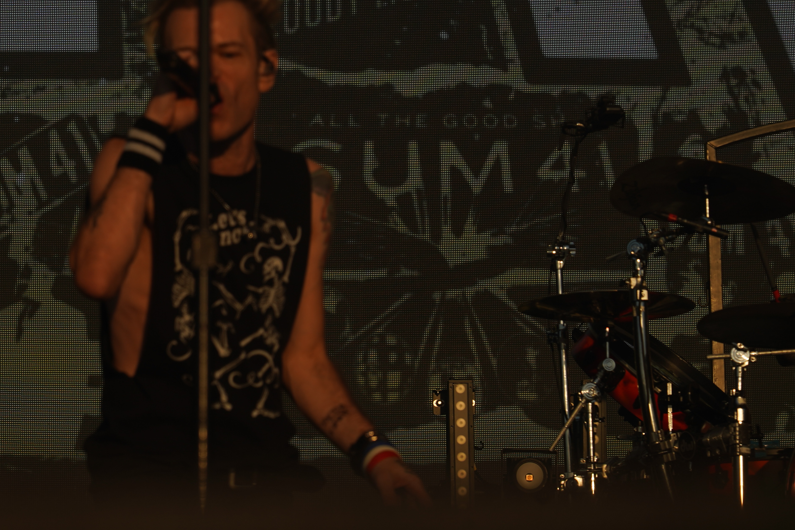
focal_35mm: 167
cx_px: 262
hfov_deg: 12.3
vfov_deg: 8.2
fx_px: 3688
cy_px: 169
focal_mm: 105
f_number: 8
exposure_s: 1/800
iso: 100
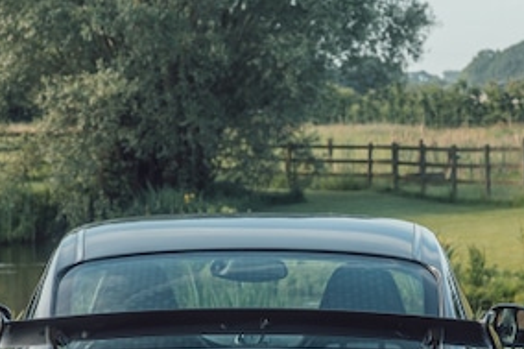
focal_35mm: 180
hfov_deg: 11.4
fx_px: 2618
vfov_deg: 7.6
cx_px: 244
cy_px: 236
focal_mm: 40
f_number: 4.5
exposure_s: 1/80
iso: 100
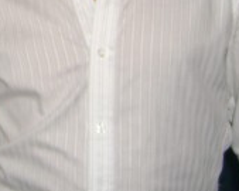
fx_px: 933
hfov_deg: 13.9
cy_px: -103
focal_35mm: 132
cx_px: -86
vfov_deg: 11.2
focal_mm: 7.9
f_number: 2.8
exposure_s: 1/60
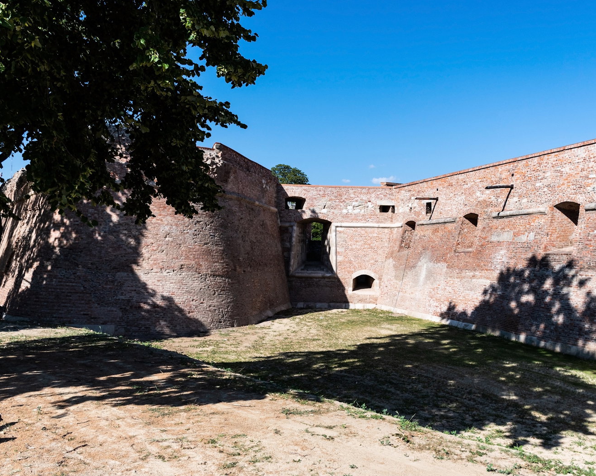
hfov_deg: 56.7
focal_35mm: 31
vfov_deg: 47.1
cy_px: 239
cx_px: 362
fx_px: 547
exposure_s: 1/2500
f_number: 4.5
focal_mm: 18
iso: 200
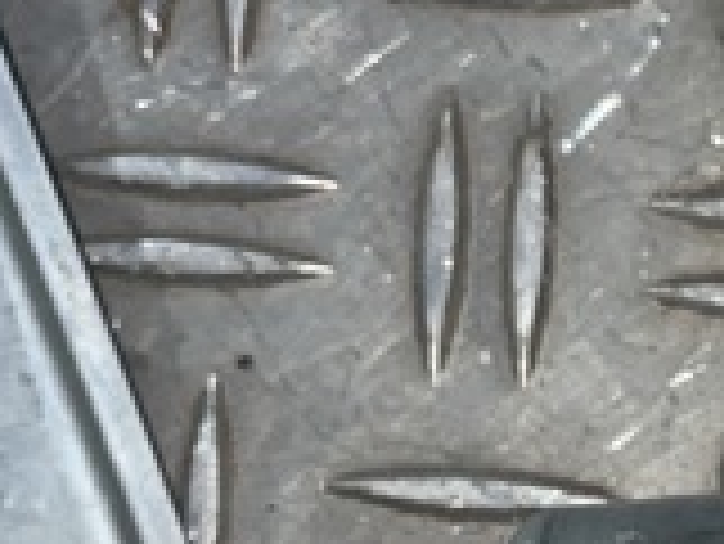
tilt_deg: -82.3
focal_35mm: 103
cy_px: 609
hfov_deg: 17.4
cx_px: 1034
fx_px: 2156
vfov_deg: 14.0
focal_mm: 5.1
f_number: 1.6
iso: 32
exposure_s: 1/77
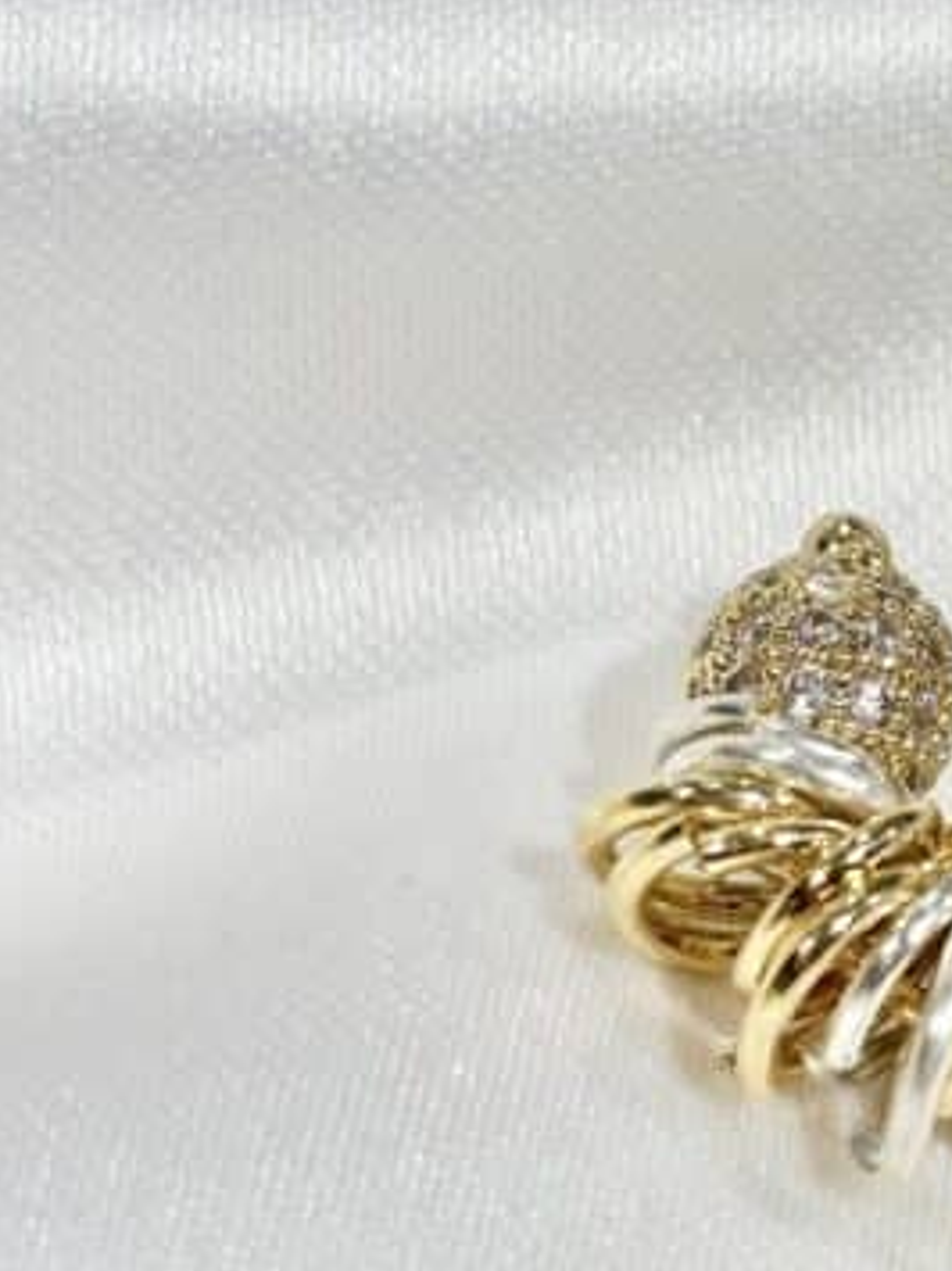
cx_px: 1281
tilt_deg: -44.0
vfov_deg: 13.2
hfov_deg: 9.7
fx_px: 5504
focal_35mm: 150
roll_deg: +6.9
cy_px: 530
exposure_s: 1/264
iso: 32
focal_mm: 5.96
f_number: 1.6
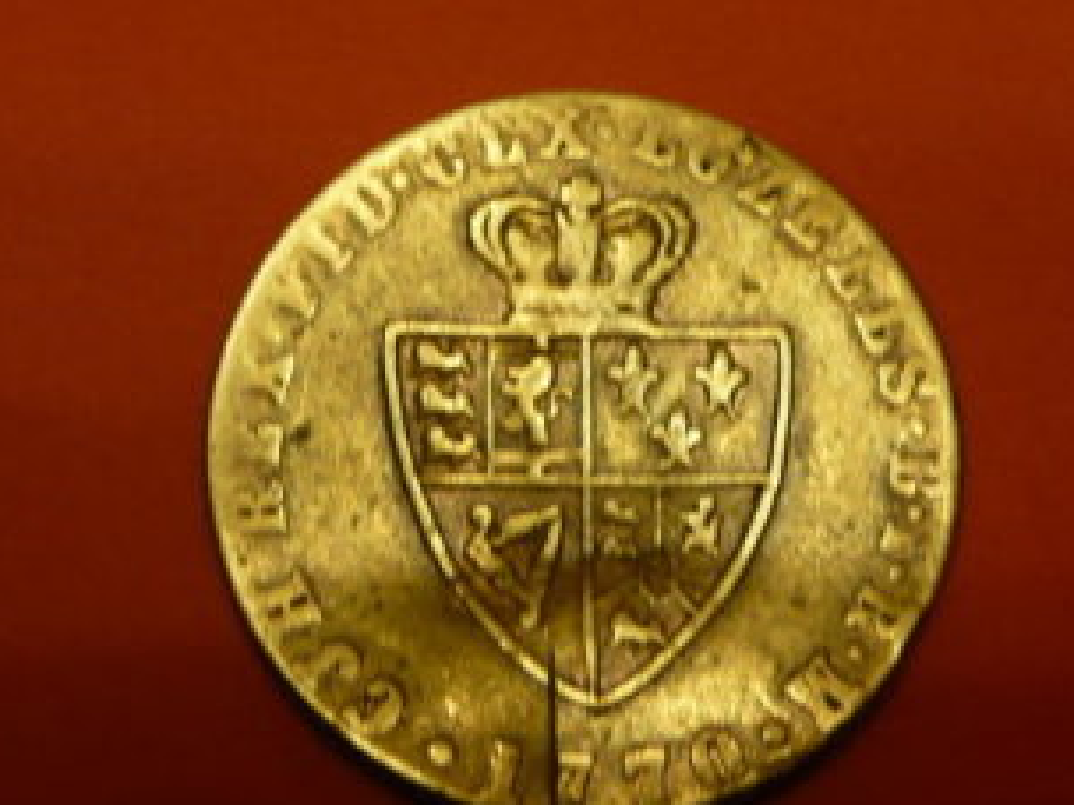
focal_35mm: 90
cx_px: 597
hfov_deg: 21.8
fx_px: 2792
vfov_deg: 16.4
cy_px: 445
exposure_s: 1/8
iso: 200
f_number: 4.3
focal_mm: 9.1
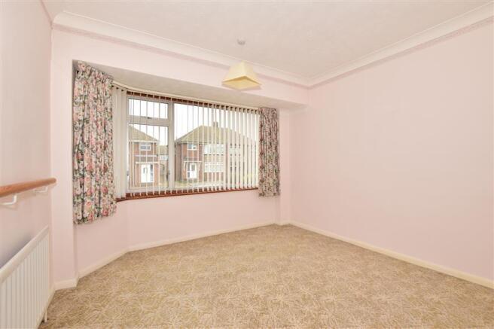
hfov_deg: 100.4
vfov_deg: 77.3
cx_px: 247
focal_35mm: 15
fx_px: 206
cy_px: 164
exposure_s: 1/200
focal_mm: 10
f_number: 8
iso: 400
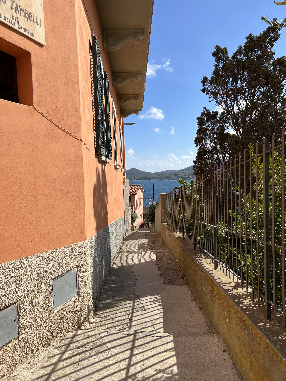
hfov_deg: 53.1
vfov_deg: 67.3
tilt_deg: -3.6
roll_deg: +1.7
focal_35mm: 26
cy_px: 190
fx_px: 286
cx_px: 143
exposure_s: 1/5319
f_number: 1.5
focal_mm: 5.7
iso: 50
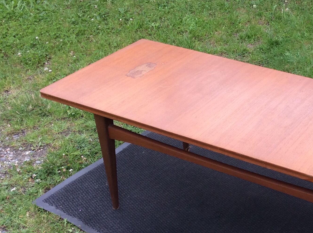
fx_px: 560
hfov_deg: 30.3
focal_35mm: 62
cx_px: 260
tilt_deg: -36.1
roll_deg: +1.2
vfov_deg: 23.5
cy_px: 157
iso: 32
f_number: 2.4
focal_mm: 3.3
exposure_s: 1/199
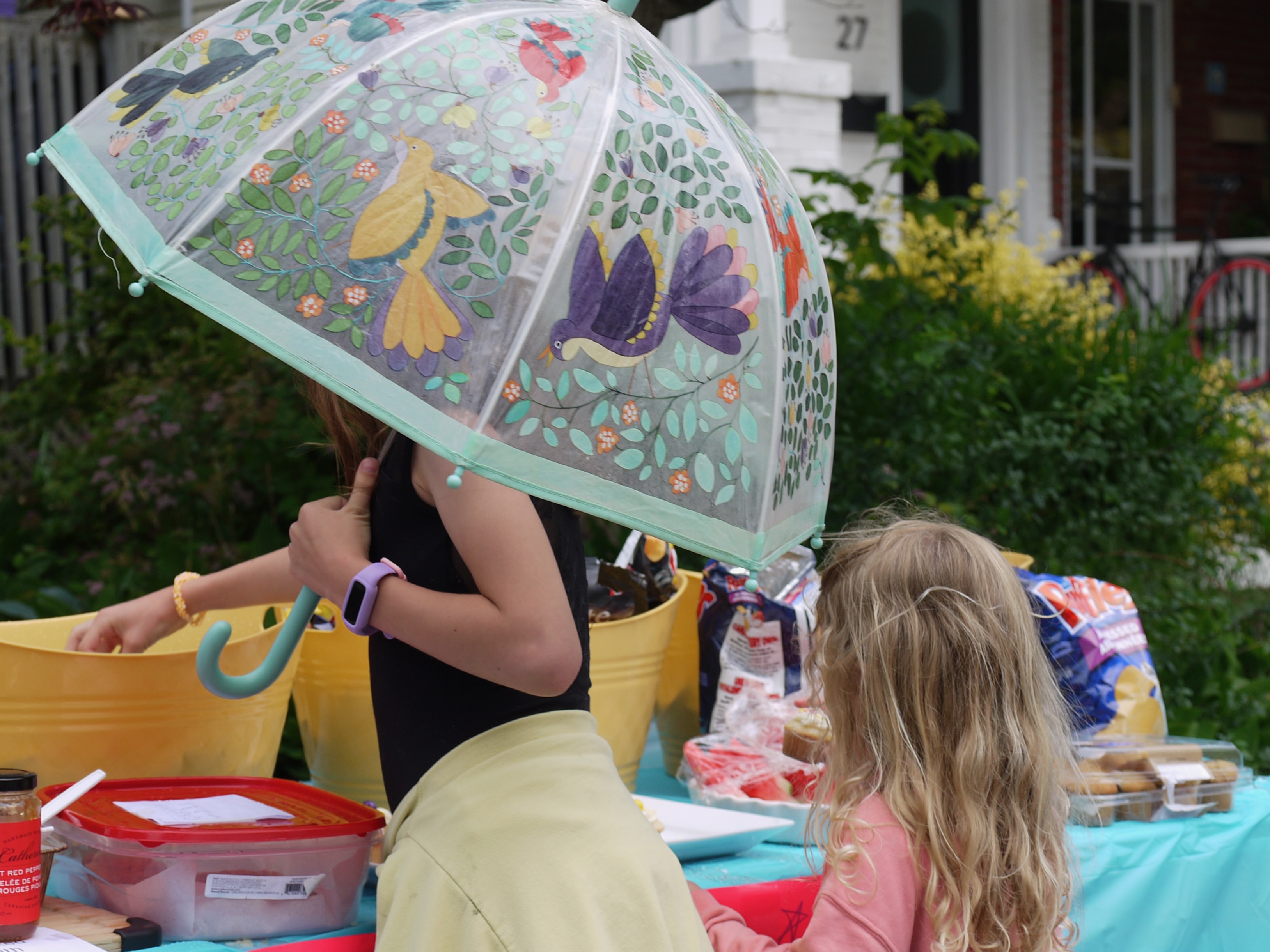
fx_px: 3155
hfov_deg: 22.8
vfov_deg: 17.2
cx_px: 612
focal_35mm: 86
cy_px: 506
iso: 100
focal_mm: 35
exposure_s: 1/320
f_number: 4.5
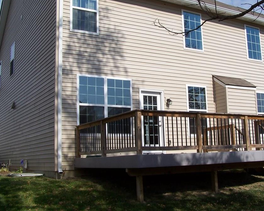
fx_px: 352
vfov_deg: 33.4
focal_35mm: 45
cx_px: 156
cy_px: 101
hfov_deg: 41.0
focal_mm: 6.3
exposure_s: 1/750
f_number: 5.6
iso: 80
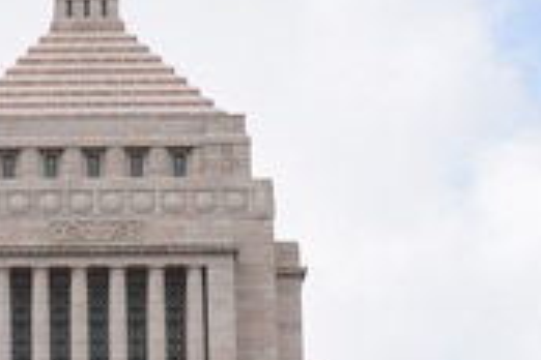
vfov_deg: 9.2
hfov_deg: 13.9
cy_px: 583
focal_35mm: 145
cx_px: 3
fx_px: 2179
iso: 100
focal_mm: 28
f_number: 5
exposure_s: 1/320
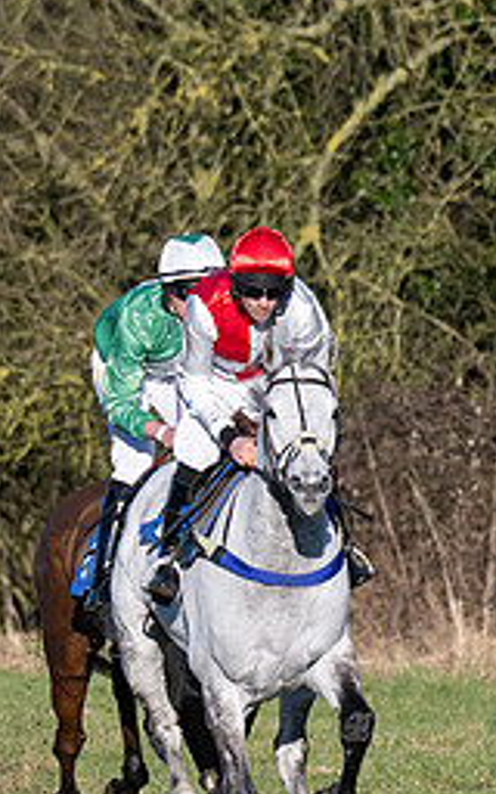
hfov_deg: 1.2
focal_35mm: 1136
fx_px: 24570
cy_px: 761
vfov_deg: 1.9
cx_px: 941
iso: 200
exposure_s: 1/2500
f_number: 4
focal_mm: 200
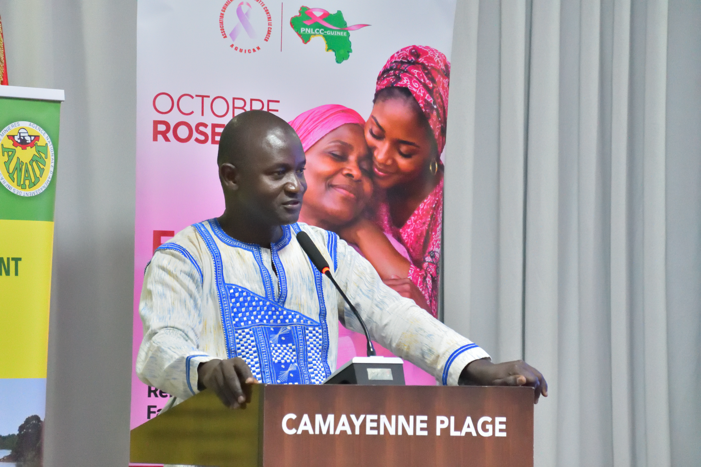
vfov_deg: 6.5
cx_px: 350
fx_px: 4089
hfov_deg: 9.8
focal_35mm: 210
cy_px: 234
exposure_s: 1/250
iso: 22800
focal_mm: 140
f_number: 5.6
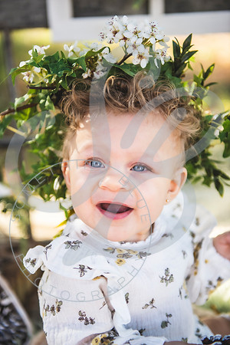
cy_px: 172
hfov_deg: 22.6
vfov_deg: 33.4
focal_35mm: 60
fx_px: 575
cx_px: 115
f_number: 2.8
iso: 200
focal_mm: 60
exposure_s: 1/400
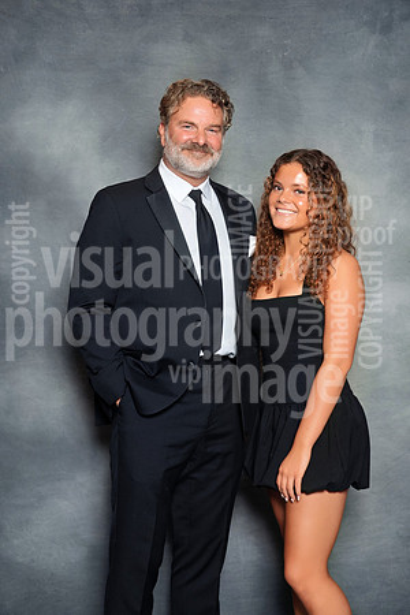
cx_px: 205
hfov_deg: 22.1
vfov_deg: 32.6
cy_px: 308
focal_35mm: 62
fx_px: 1051
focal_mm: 41
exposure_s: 1/125
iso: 400
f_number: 6.3
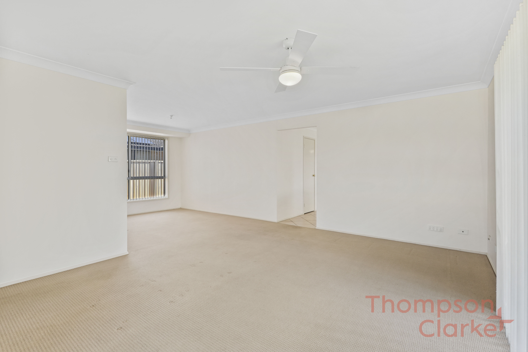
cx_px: 264
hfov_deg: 95.0
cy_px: 176
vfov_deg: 72.1
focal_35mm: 16
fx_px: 242
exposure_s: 1/30
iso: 1600
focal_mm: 11
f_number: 9
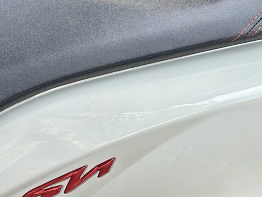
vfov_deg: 8.3
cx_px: 293
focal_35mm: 177
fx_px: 1340
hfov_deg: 11.0
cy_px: 242
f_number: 1.78
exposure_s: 1/350
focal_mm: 6.86
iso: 80
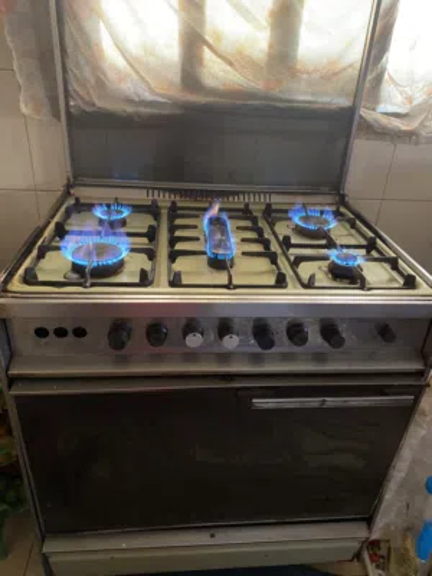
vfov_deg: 67.3
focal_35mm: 26
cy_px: 288
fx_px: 433
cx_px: 216
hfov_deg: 53.1
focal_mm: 4.25
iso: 640
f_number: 1.8
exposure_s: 1/30
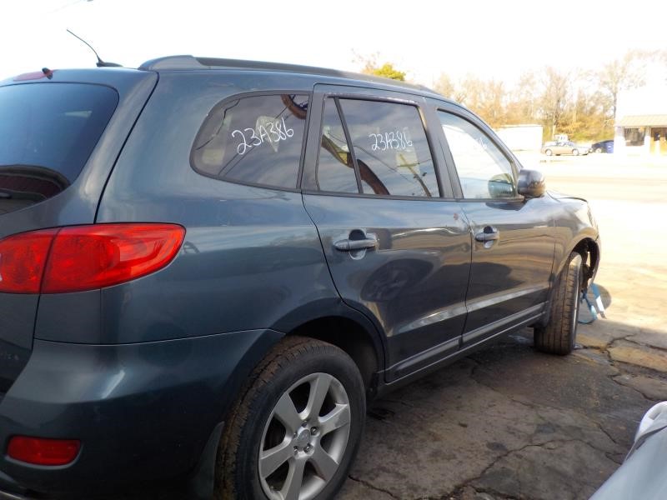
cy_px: 250
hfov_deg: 60.0
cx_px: 334
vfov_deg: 46.8
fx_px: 578
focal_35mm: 30
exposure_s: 1/250
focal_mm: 4.1
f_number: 3.3
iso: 125
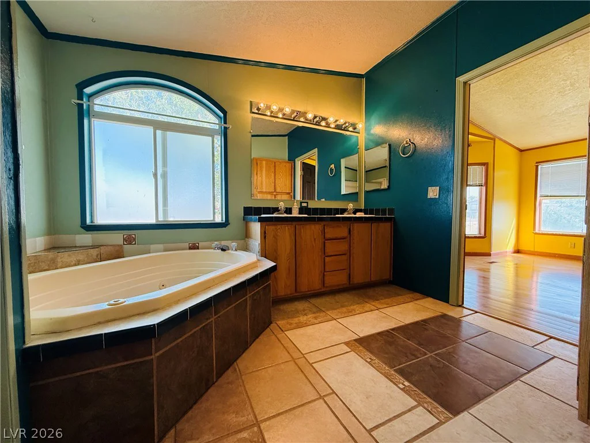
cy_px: 222
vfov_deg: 85.7
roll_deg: -0.7
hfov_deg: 102.1
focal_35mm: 14
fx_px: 239
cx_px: 295
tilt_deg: -2.0
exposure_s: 1/120
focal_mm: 2.22
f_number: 2.2
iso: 320
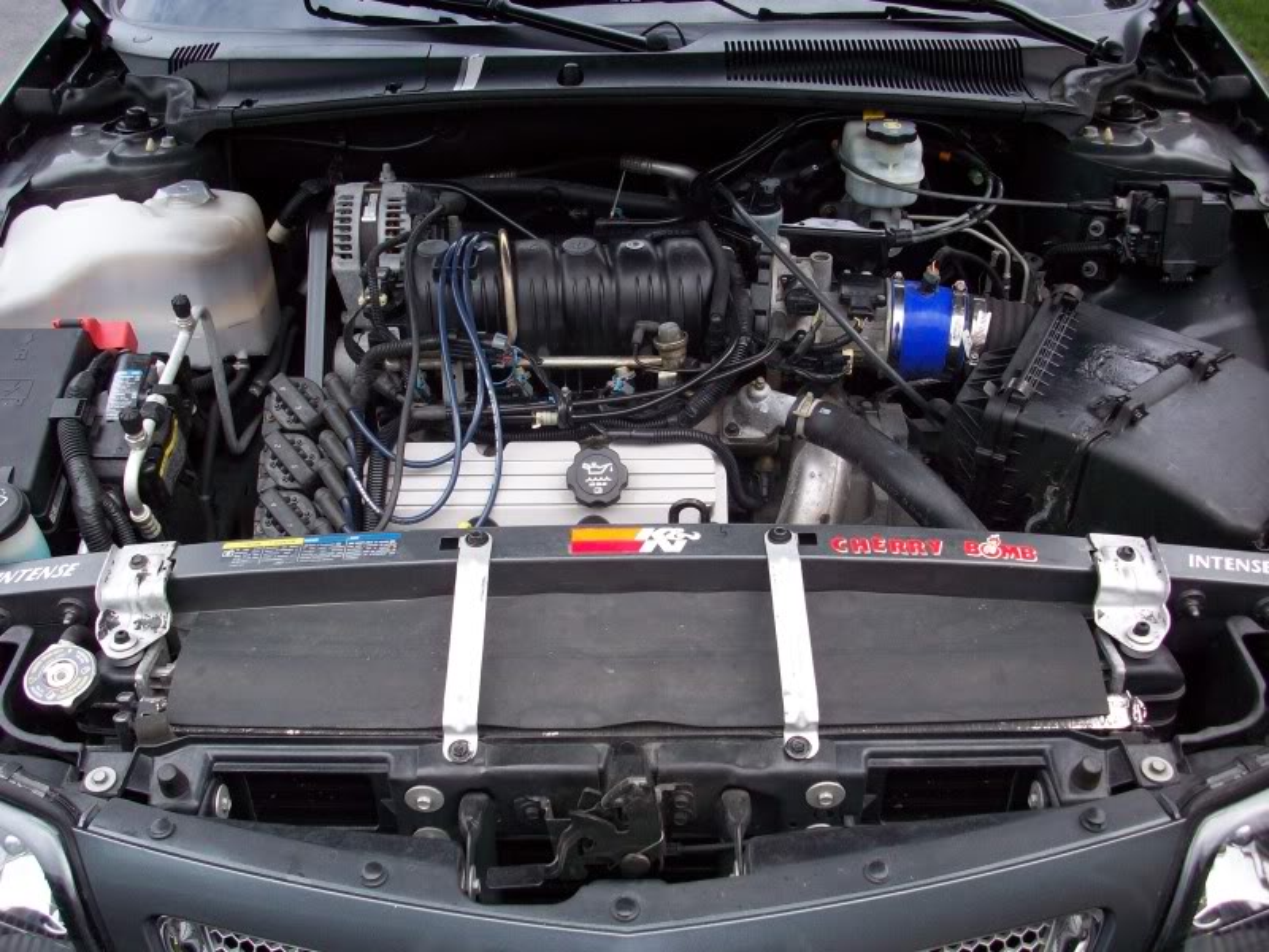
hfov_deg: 50.1
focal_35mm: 37
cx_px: 634
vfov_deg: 38.7
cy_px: 476
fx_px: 1356
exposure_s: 1/207
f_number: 2.8
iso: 80
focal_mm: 6.2
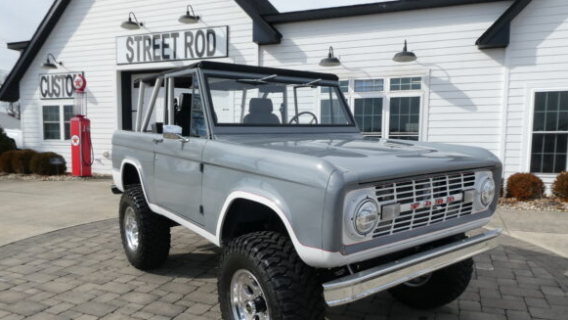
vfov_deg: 42.7
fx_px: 407
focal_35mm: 27
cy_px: 191
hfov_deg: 69.8
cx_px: 288
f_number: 3.3
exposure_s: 1/800
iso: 80
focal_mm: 4.3
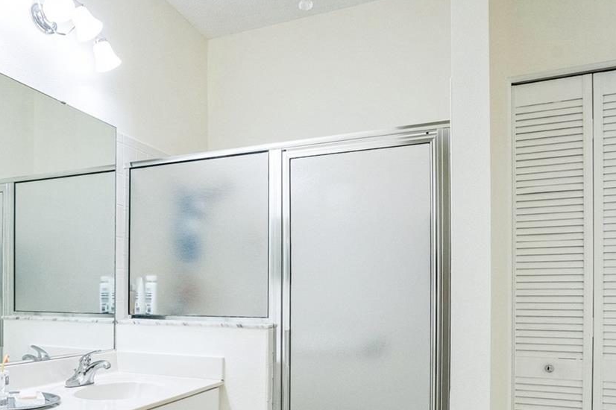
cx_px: 189
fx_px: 530
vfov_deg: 41.1
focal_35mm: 31
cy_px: 306
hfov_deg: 58.5
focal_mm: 16
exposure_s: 1/200
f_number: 8
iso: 1600
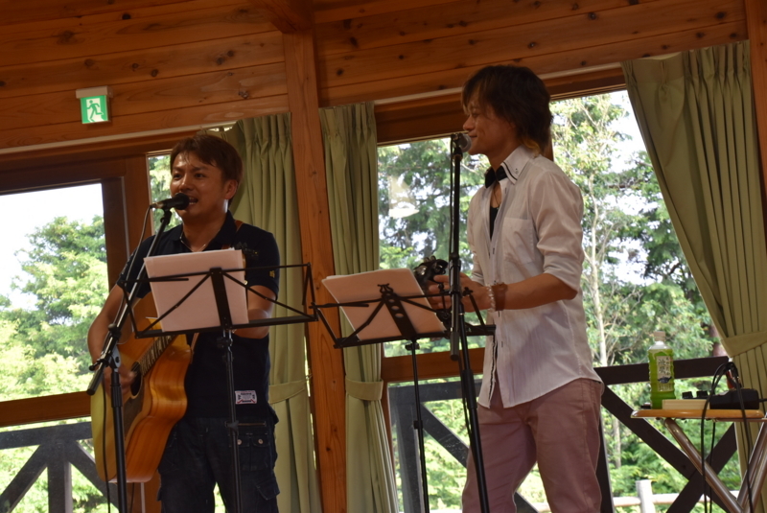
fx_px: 1407
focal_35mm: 66
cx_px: 384
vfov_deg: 20.7
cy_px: 256
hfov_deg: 30.5
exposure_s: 1/125
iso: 400
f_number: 5.6
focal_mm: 44
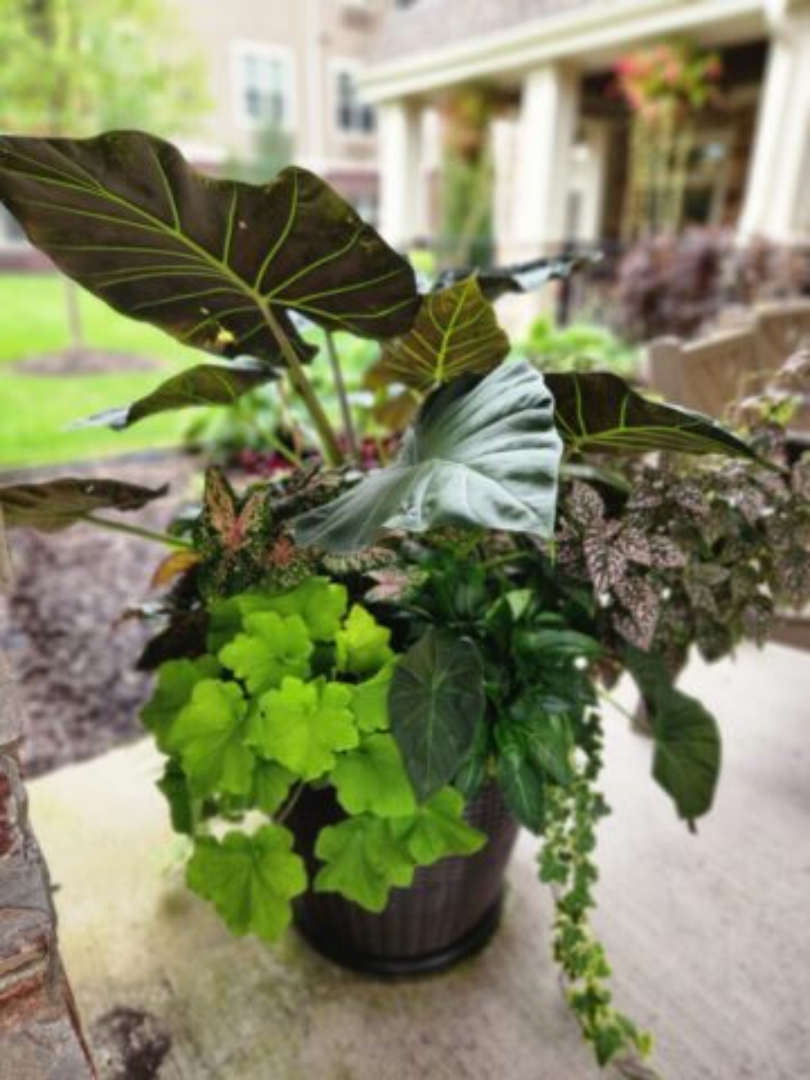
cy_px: 540
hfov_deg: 58.9
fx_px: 718
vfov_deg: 73.9
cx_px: 405
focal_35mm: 23
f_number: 1.8
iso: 40
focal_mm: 5.4
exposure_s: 1/120
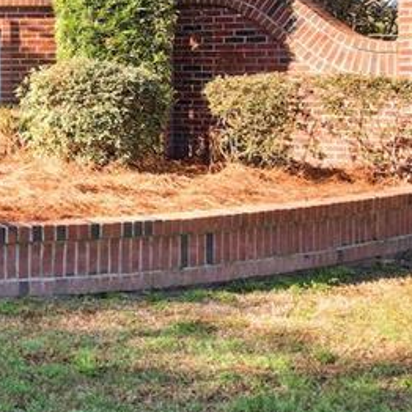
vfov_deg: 23.1
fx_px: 983
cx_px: -182
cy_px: 42
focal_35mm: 73
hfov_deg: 20.6
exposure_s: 1/80
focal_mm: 8.38
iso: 110
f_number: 2.8
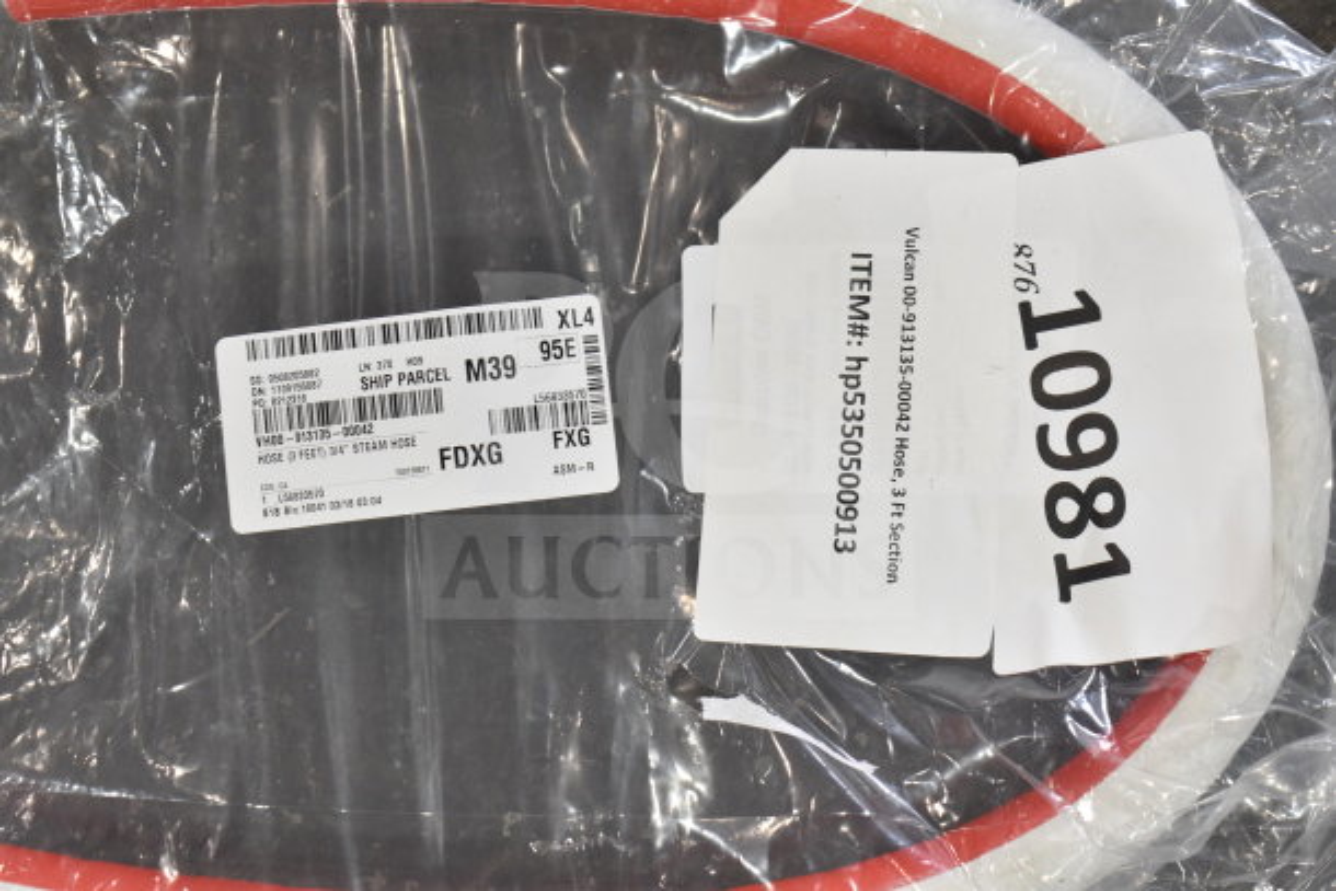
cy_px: 446
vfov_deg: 16.6
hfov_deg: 24.6
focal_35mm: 82
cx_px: 668
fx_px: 3062
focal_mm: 55
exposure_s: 1/100
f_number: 5.6
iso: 900
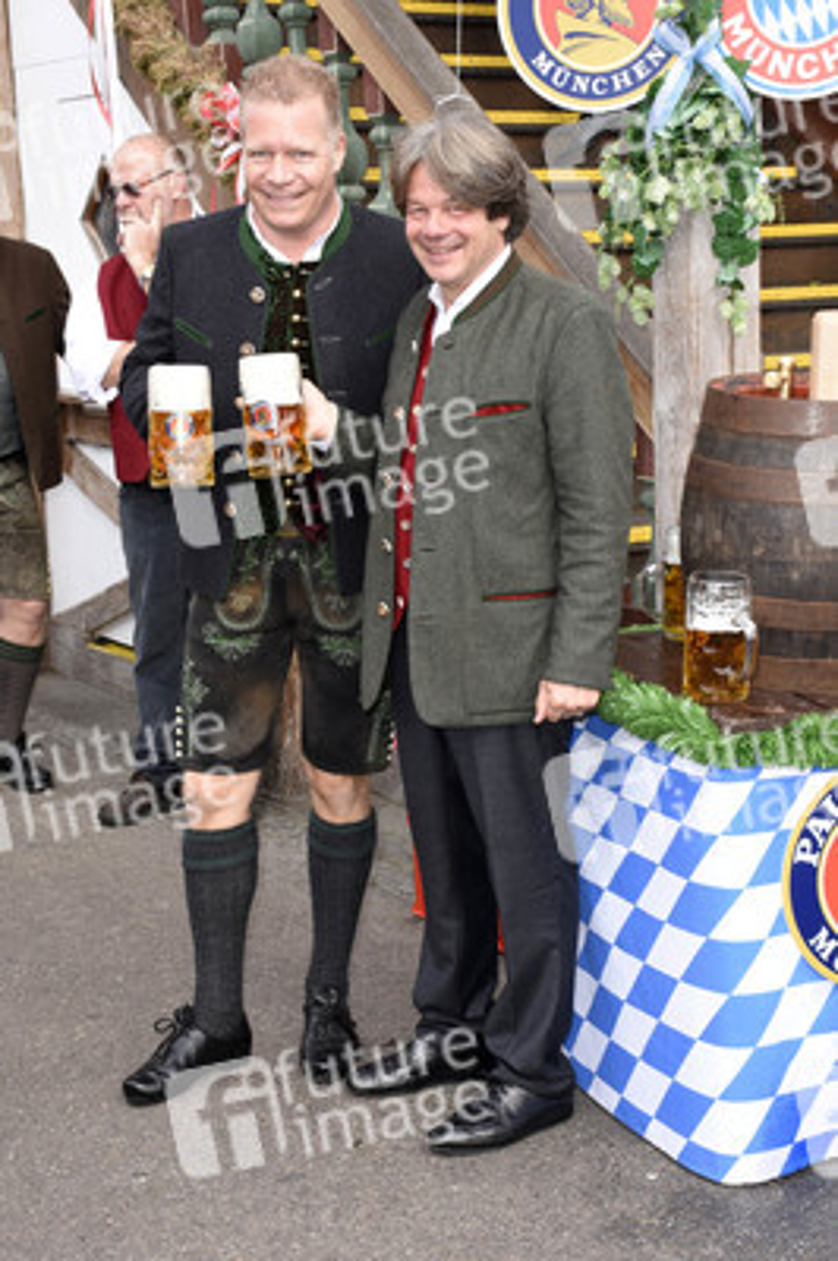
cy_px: 630
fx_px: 1994
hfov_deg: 23.7
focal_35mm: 57
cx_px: 419
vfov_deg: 35.1
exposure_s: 1/160
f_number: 8
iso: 400
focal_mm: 38
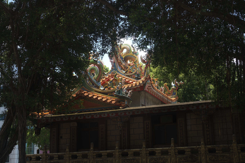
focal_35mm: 57
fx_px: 388
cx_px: 122
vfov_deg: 23.8
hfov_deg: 35.1
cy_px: 82
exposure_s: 1/200
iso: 100
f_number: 5.6
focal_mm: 57
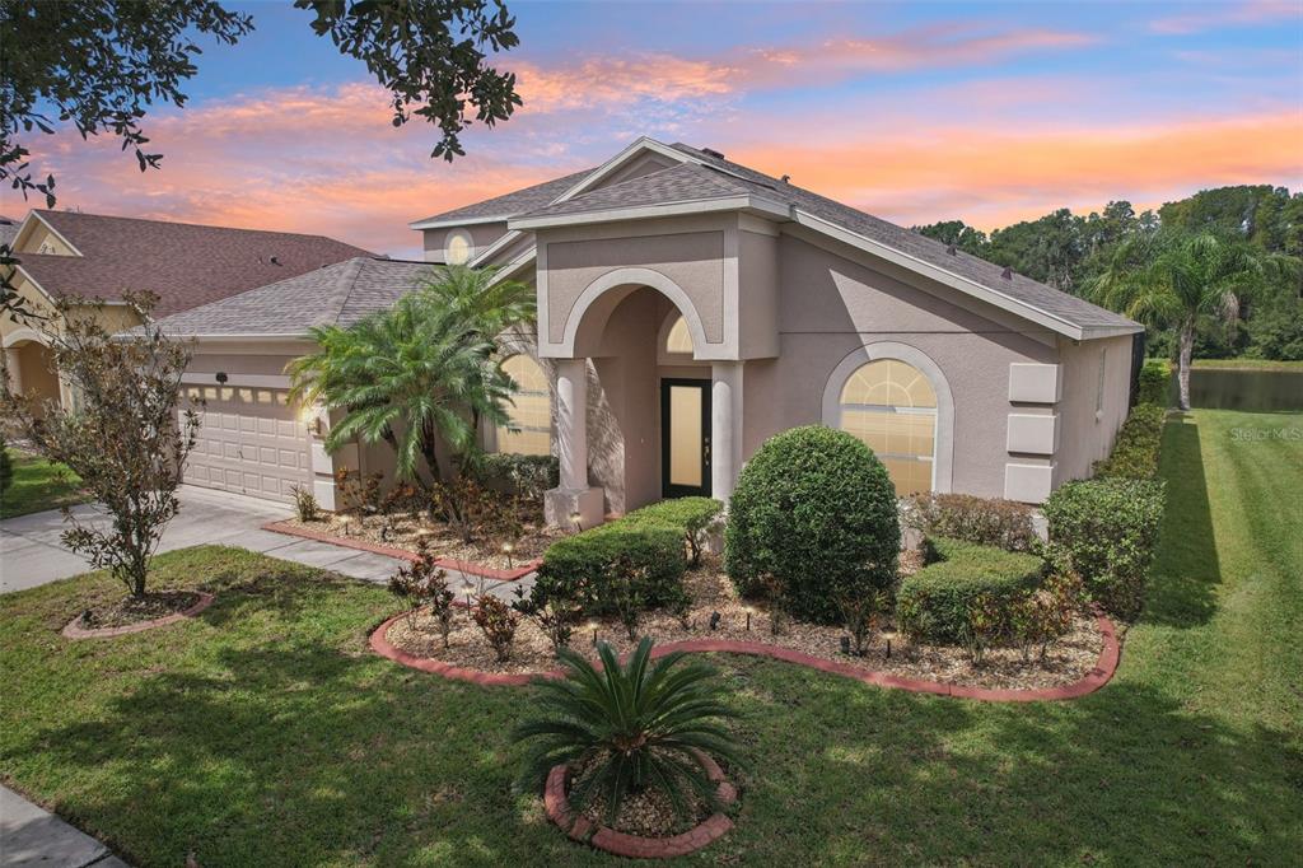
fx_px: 796
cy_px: 434
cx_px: 652
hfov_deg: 78.6
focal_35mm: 22
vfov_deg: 57.2
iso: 110
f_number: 2.8
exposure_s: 1/1600
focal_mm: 8.38
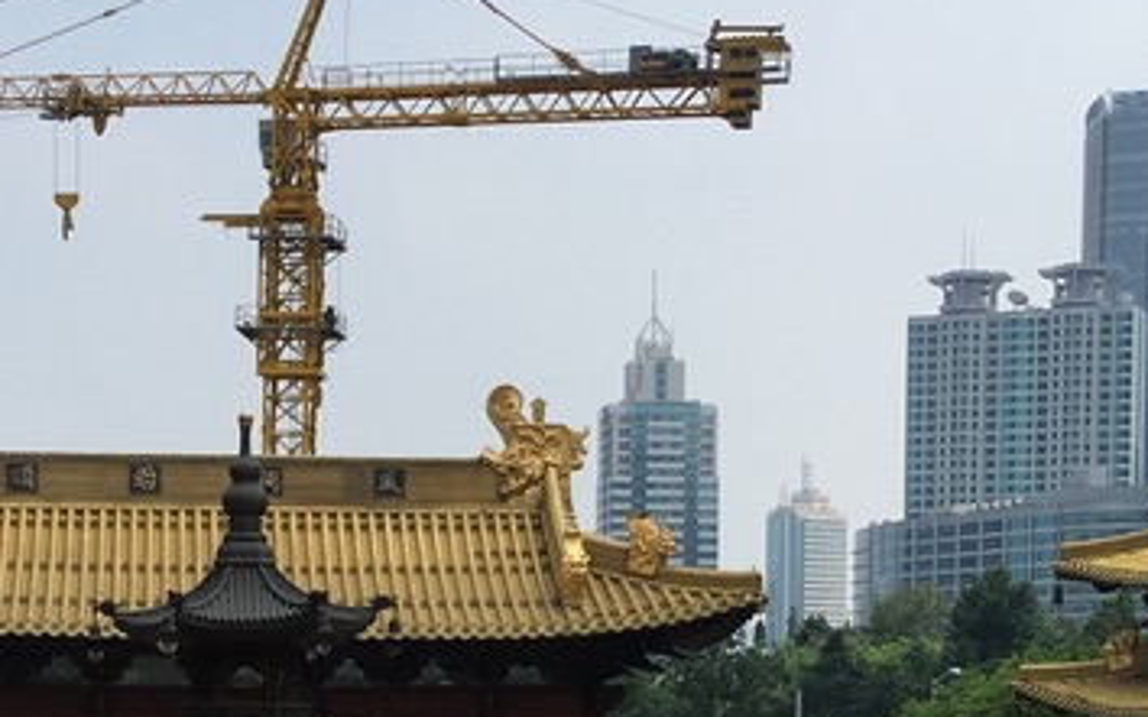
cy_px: 814
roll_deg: -0.7
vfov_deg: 14.3
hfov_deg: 23.1
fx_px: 2784
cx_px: 311
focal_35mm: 89
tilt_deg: -1.6
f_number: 2.2
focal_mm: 4.15
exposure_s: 1/1538
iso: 25
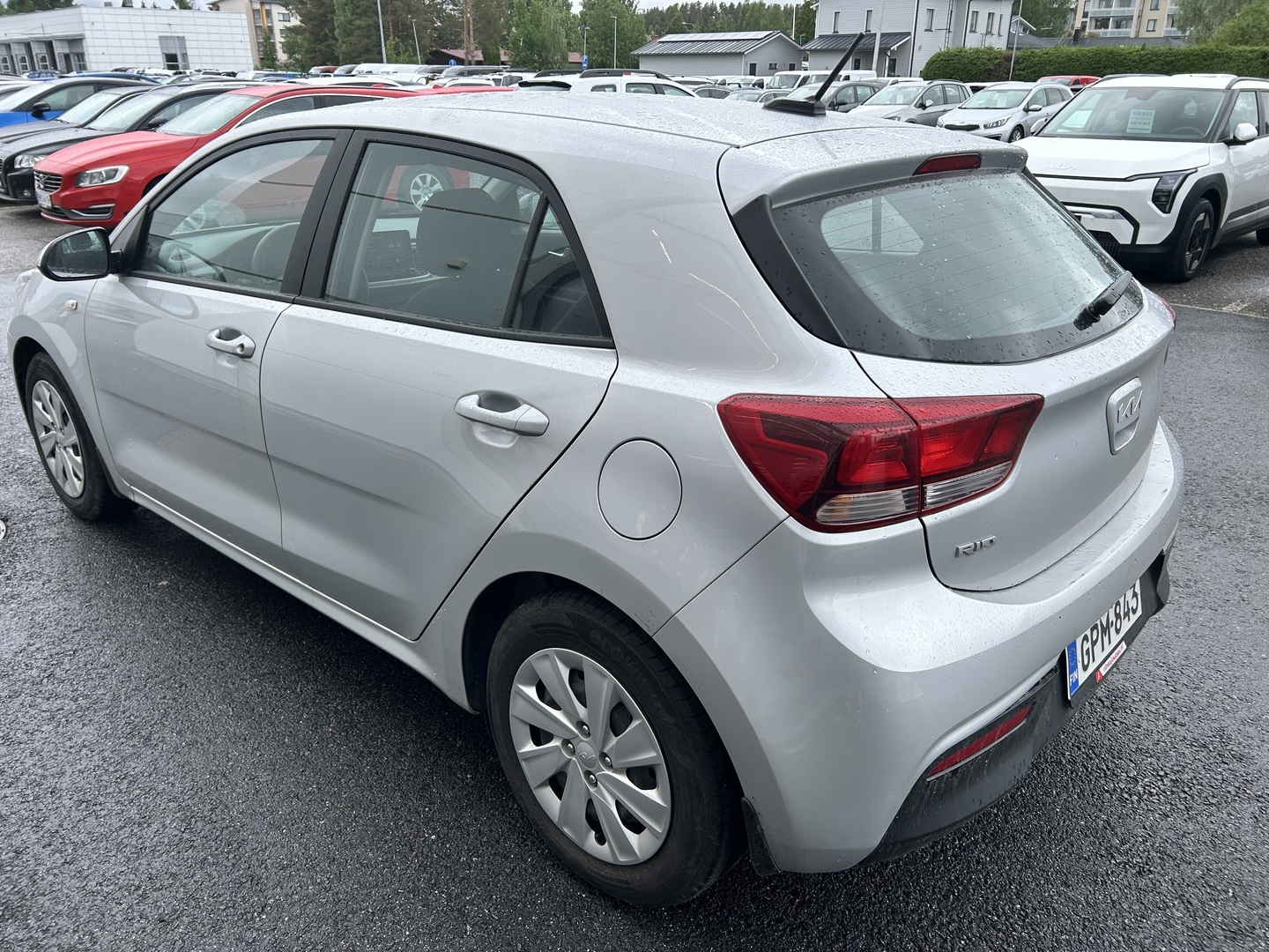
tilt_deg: -21.6
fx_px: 953
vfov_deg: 53.1
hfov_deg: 67.3
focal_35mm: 26
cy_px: 476
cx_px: 634
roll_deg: -0.9
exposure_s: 1/1112
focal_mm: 5.7
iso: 50
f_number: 1.5
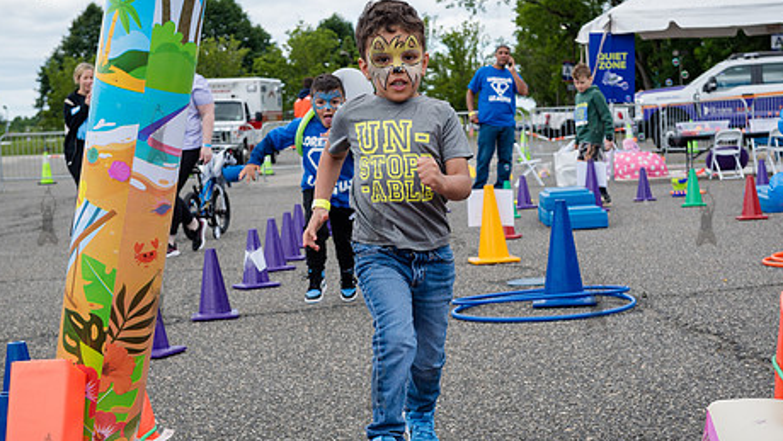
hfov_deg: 28.6
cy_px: 215
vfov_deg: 16.3
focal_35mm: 74
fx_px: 1537
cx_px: 376
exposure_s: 1/500
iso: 400
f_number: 6.3
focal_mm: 56
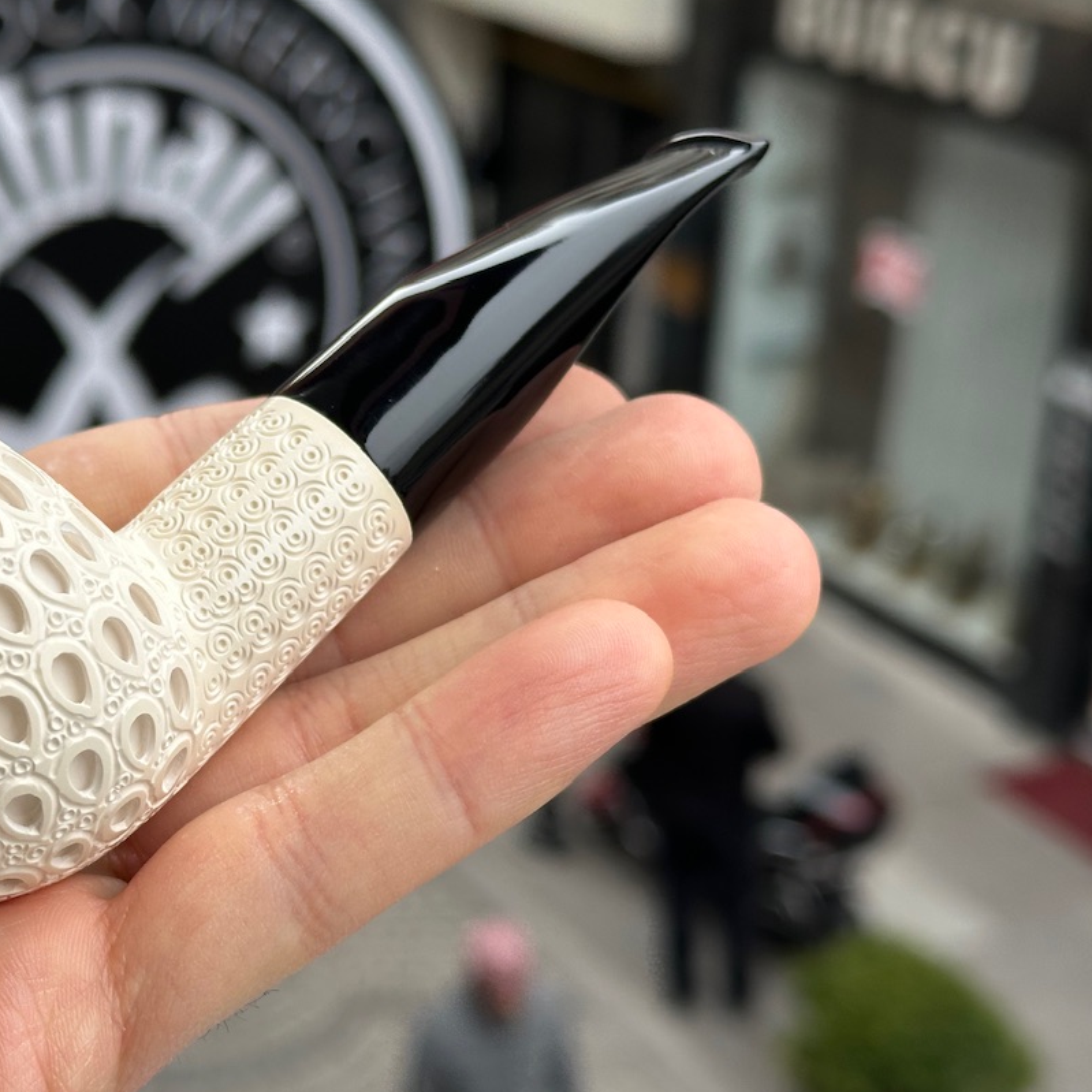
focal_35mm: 68
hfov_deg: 25.0
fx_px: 2427
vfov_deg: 25.3
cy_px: 499
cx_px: 227
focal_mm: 6.86
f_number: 1.78
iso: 64
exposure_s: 1/323
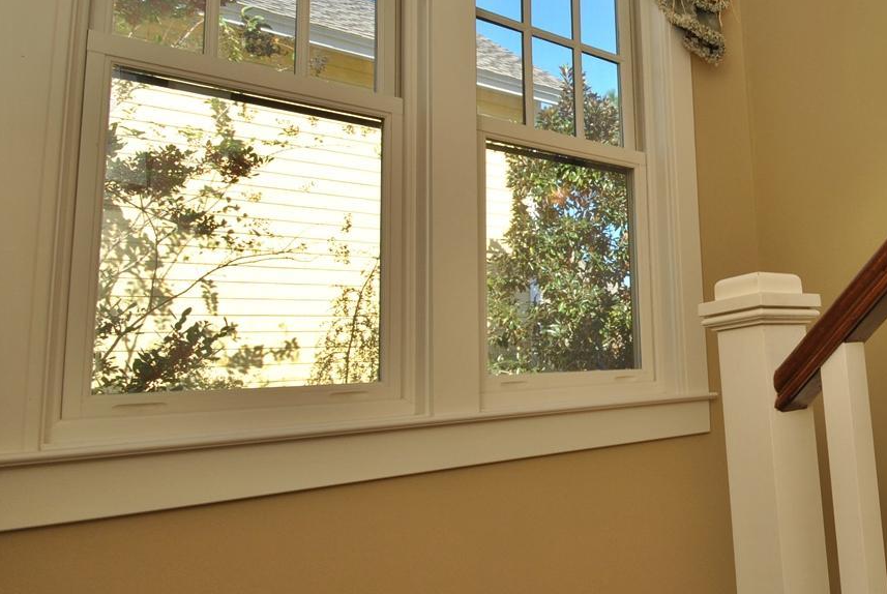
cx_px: 791
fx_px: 691
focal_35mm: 28
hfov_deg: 56.8
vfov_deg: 46.5
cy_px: 271
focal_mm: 10
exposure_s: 1/100
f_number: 8
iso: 200
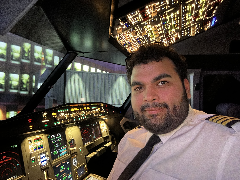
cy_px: 90
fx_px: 159
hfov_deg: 73.9
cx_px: 120
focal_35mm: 23
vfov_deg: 58.9
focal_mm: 2.69
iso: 1000
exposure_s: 1/8
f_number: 1.9
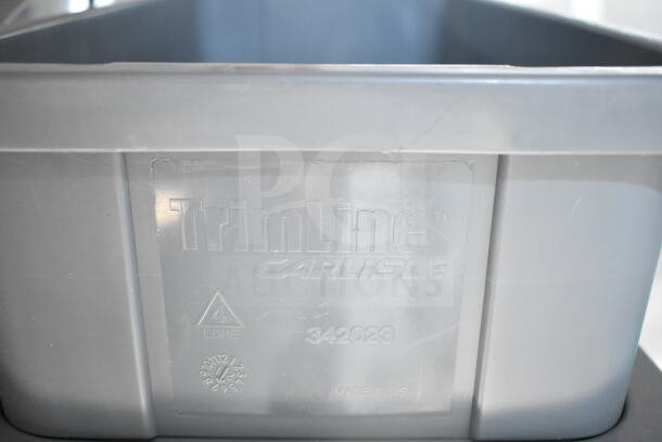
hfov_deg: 53.1
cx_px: 331
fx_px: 662
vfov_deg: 36.9
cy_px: 221
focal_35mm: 36
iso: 3600
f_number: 4
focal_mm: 24
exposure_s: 1/40
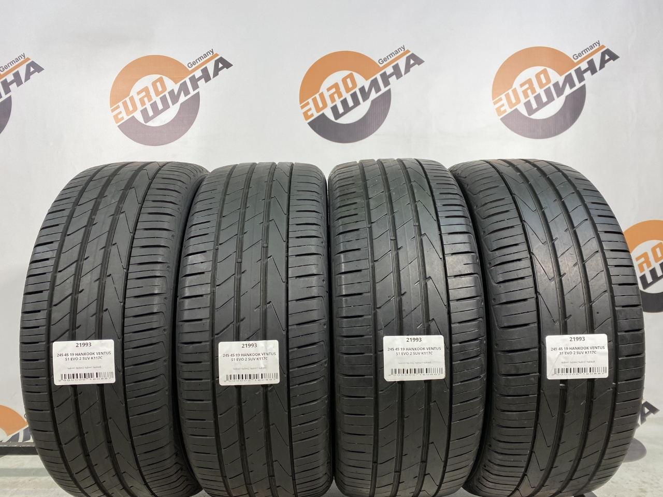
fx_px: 498
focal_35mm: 26
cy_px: 248
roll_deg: +0.8
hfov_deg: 67.3
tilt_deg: -0.3
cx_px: 332
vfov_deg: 53.1
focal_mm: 4.25
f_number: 1.8
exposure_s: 1/100
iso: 50
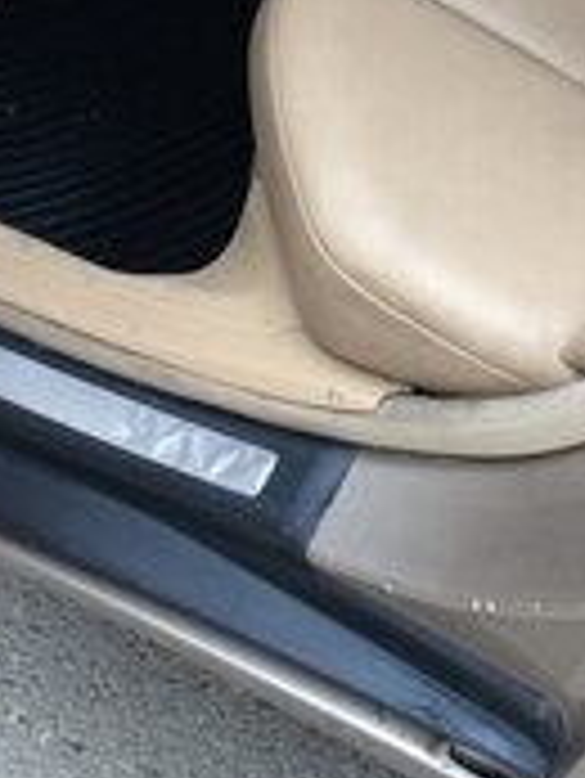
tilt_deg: -35.5
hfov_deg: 17.8
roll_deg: +3.9
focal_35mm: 83
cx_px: 274
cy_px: -126
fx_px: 1868
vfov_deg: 22.0
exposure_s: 1/33
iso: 32
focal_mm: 4.15
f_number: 2.2
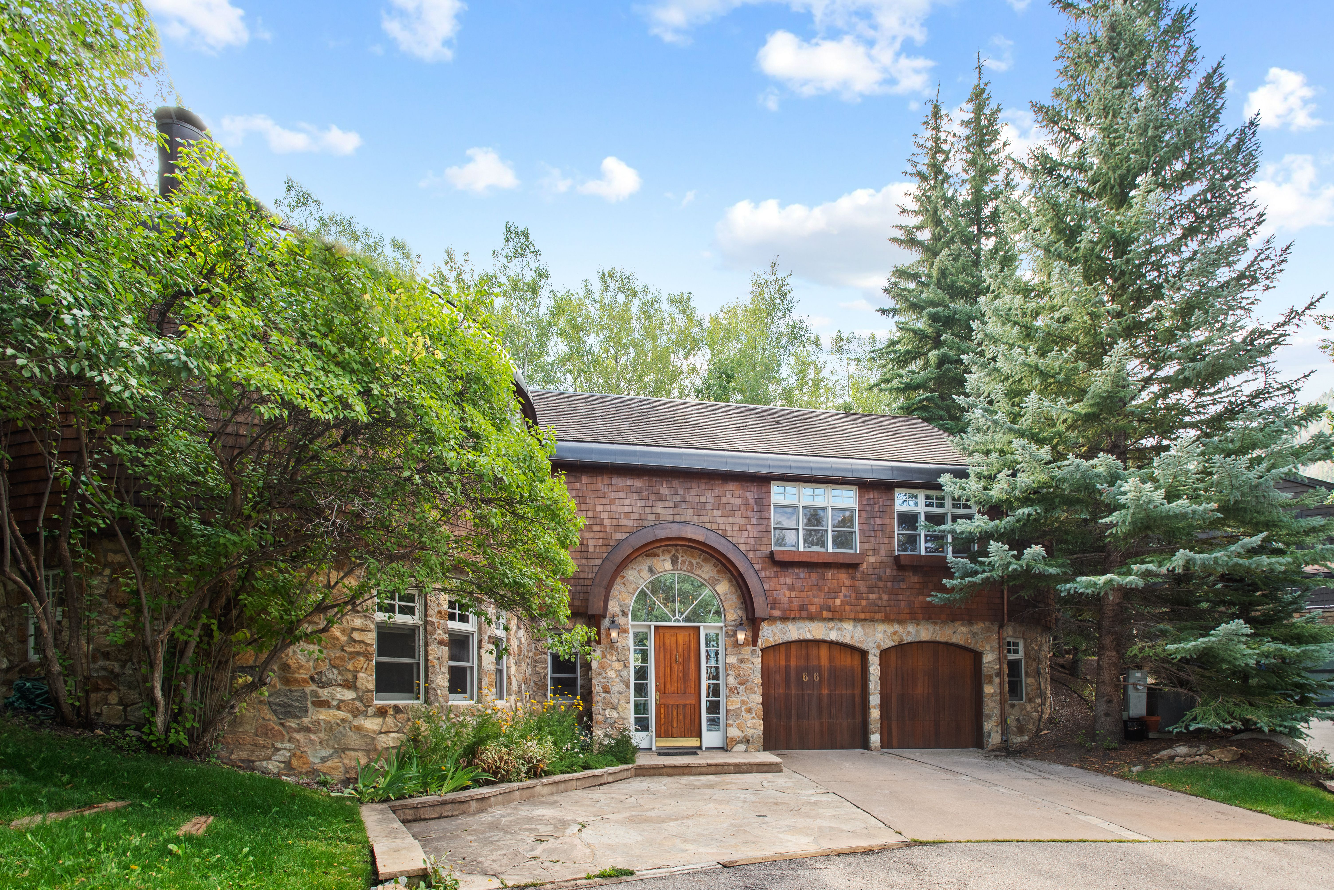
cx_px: 667
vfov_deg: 70.5
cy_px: 445
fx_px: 630
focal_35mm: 17
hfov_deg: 93.3
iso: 320
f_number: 7.1
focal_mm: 17
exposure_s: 1/60
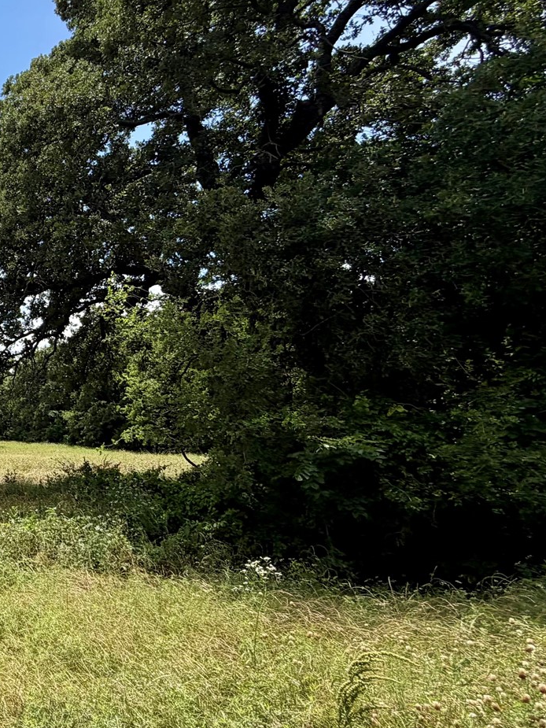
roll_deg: -1.2
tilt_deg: +8.6
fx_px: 652
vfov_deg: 58.3
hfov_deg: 33.5
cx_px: -160
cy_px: 347
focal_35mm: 31
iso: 20
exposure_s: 1/928
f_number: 2.2
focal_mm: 2.22
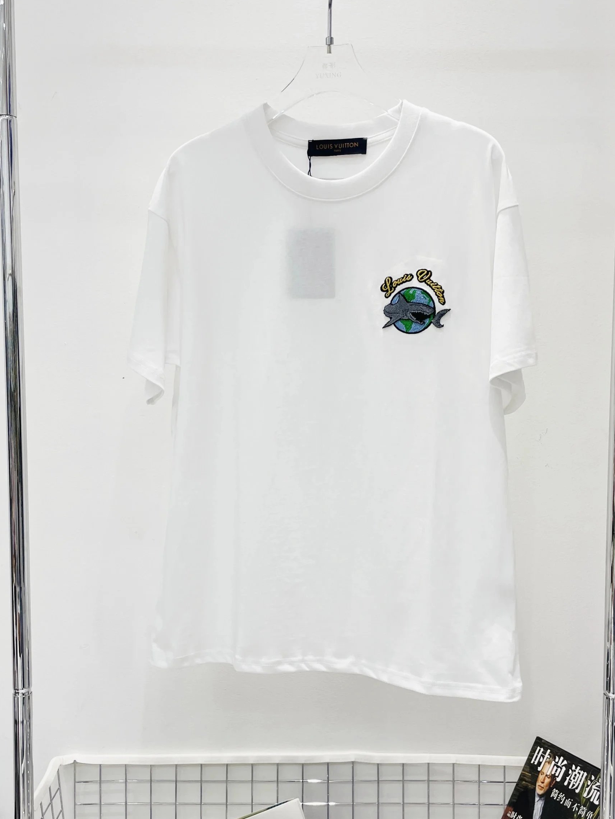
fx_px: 924
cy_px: 422
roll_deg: +1.1
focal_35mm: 39
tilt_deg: -4.8
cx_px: 293
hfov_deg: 36.8
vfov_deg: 47.8
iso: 32
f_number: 1.6
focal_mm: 4.2
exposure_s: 1/209
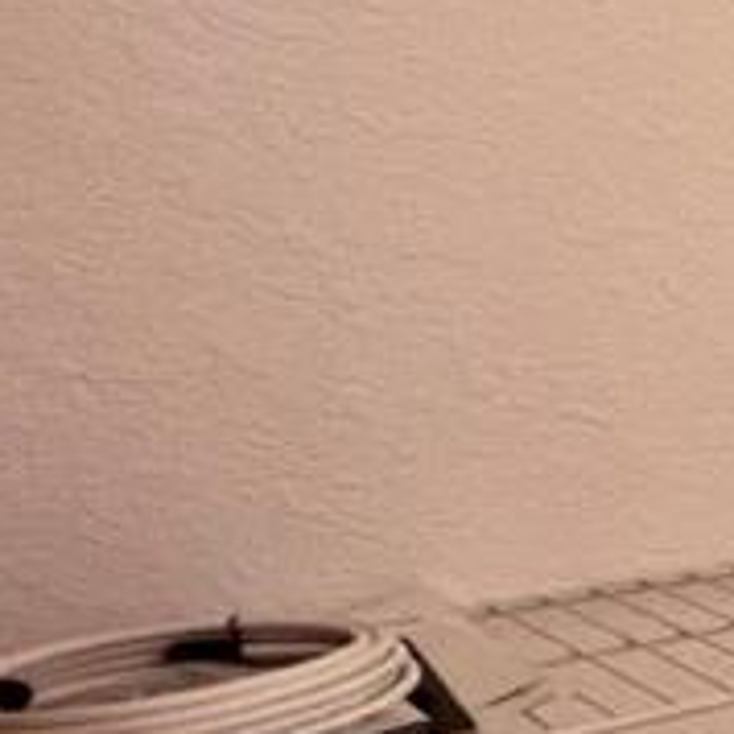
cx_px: 2066
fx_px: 1583
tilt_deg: -21.2
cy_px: 771
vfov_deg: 24.6
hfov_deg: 12.5
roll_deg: -0.6
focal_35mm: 66
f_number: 1.8
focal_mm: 1.57
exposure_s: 1/60
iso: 200
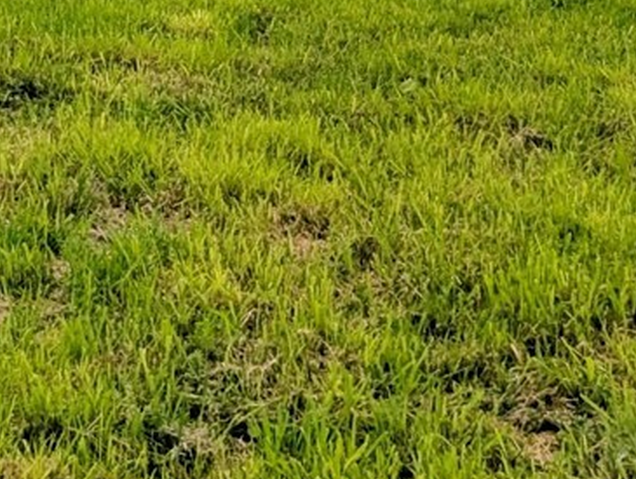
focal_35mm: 105
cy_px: -402
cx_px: -593
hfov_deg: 15.4
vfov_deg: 12.8
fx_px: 1932
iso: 21
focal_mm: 6.9
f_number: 1.68
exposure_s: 1/2088
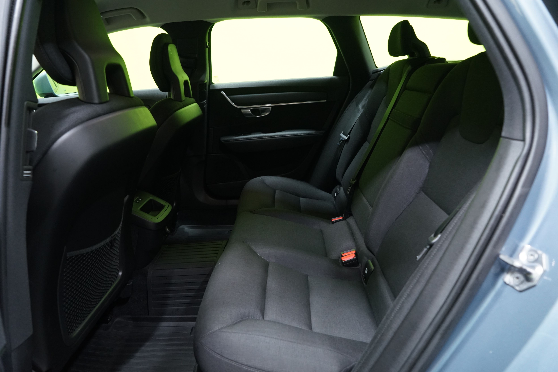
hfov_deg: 73.7
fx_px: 372
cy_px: 186
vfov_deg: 53.1
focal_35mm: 24
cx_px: 279
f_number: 5.6
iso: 2000
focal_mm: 24
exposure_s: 1/20
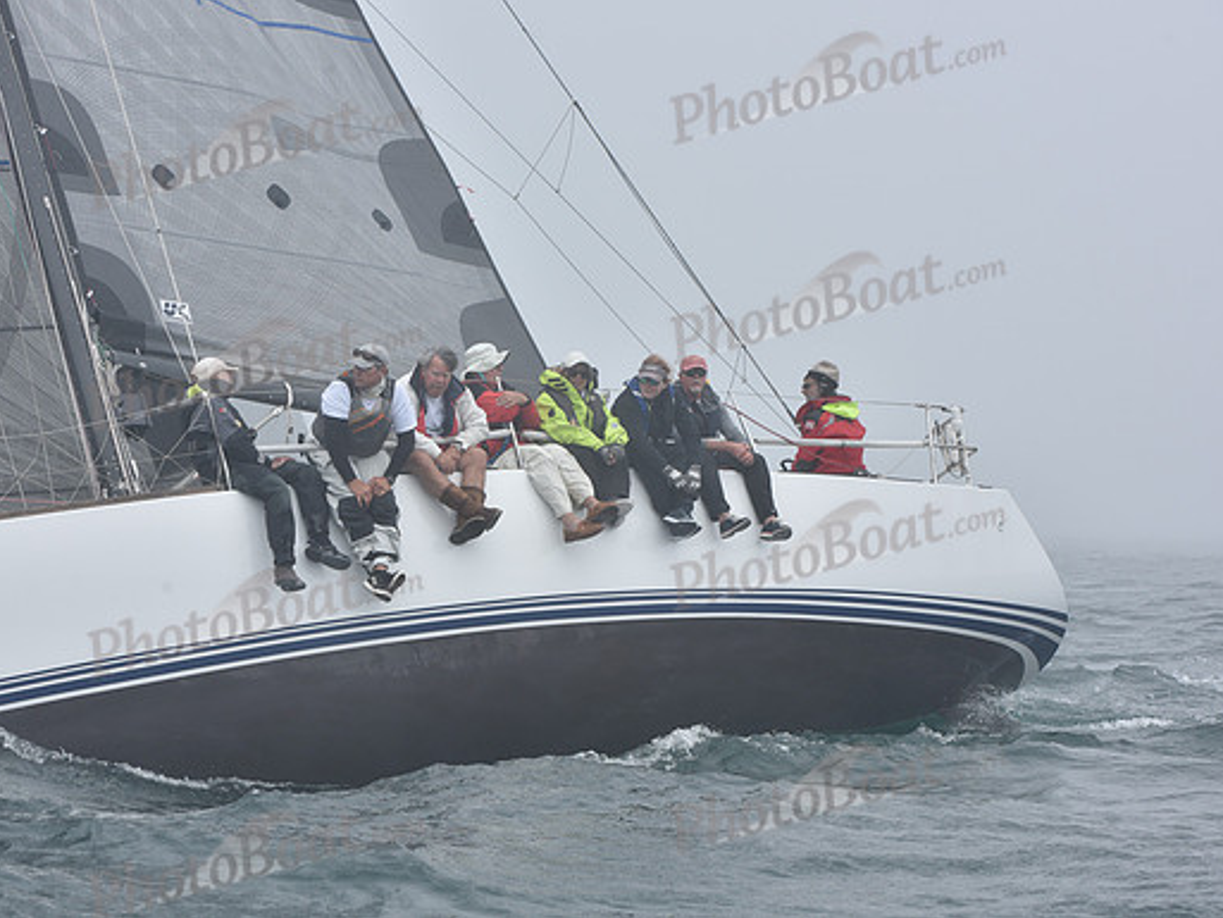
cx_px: 548
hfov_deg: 19.6
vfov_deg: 14.8
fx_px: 3534
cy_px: 459
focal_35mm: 100
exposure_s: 1/800
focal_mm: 92
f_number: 10
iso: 250
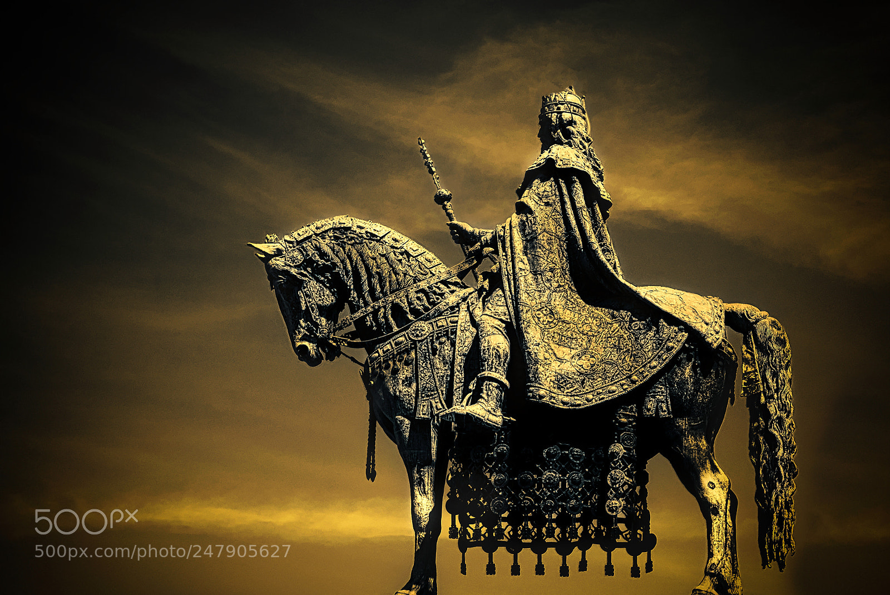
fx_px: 1237
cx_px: 445
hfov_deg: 39.6
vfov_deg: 27.0
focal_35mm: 50
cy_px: 298
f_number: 5
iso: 100
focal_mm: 50
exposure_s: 1/1000
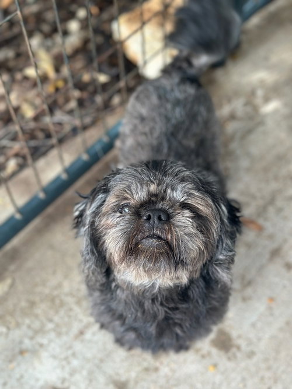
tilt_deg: -58.2
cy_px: 194
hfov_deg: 30.3
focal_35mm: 48
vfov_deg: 39.7
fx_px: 540
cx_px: 146
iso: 125
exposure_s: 1/172
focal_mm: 6.86
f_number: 1.78
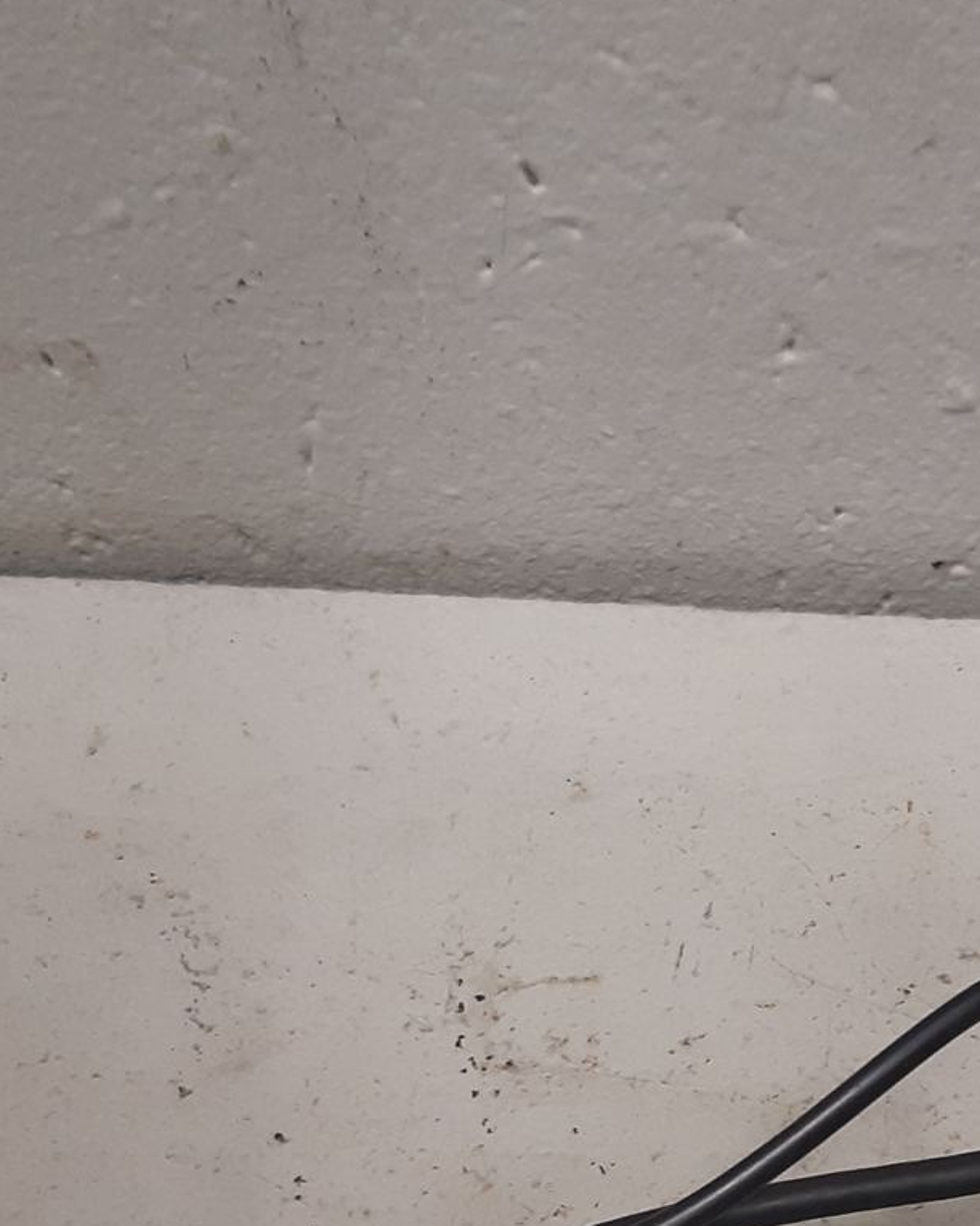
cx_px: 844
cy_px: 1029
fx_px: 2466
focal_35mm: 68
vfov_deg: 27.2
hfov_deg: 22.1
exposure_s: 1/50
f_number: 1.7
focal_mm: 3.93
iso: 160
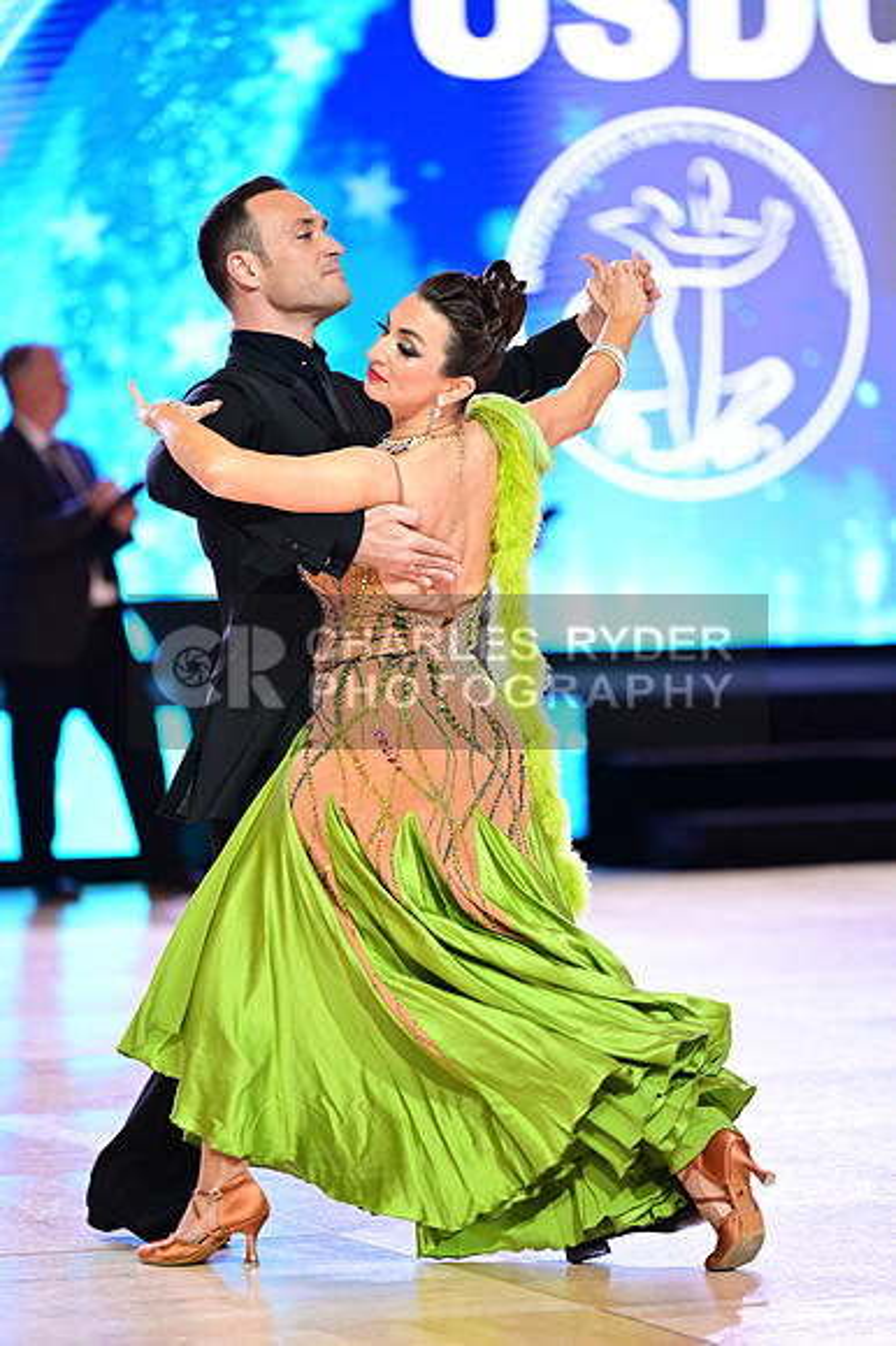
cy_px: 673
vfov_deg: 14.7
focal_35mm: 140
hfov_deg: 9.8
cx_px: 448
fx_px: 5233
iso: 2000
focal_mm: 140
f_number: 2.8
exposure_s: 1/400
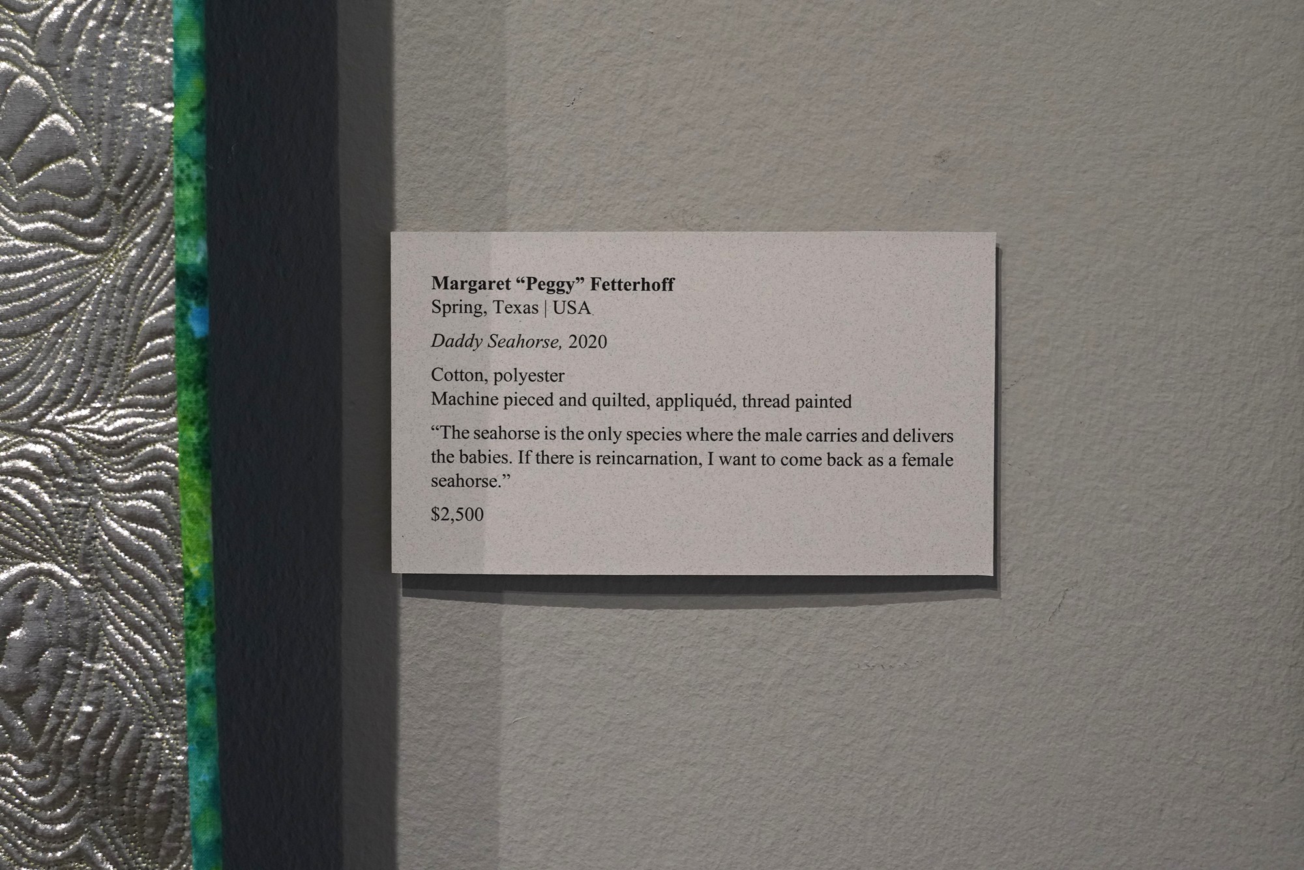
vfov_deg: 22.6
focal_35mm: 60
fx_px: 2173
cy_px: 435
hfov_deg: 33.4
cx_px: 652
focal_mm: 60
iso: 3200
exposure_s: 1/100
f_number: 9
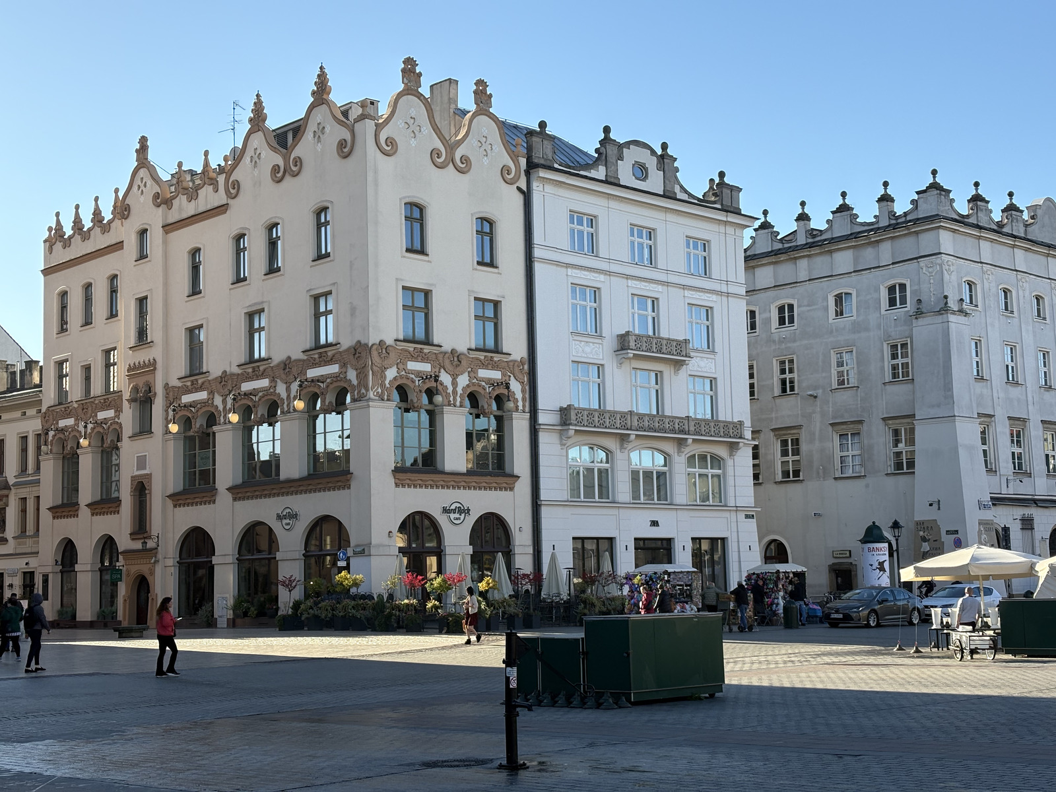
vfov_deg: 28.0
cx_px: 528
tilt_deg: +6.8
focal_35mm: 52
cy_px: 396
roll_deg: +1.6
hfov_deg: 36.8
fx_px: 1586
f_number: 1.6
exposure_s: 1/1339
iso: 40
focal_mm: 5.96
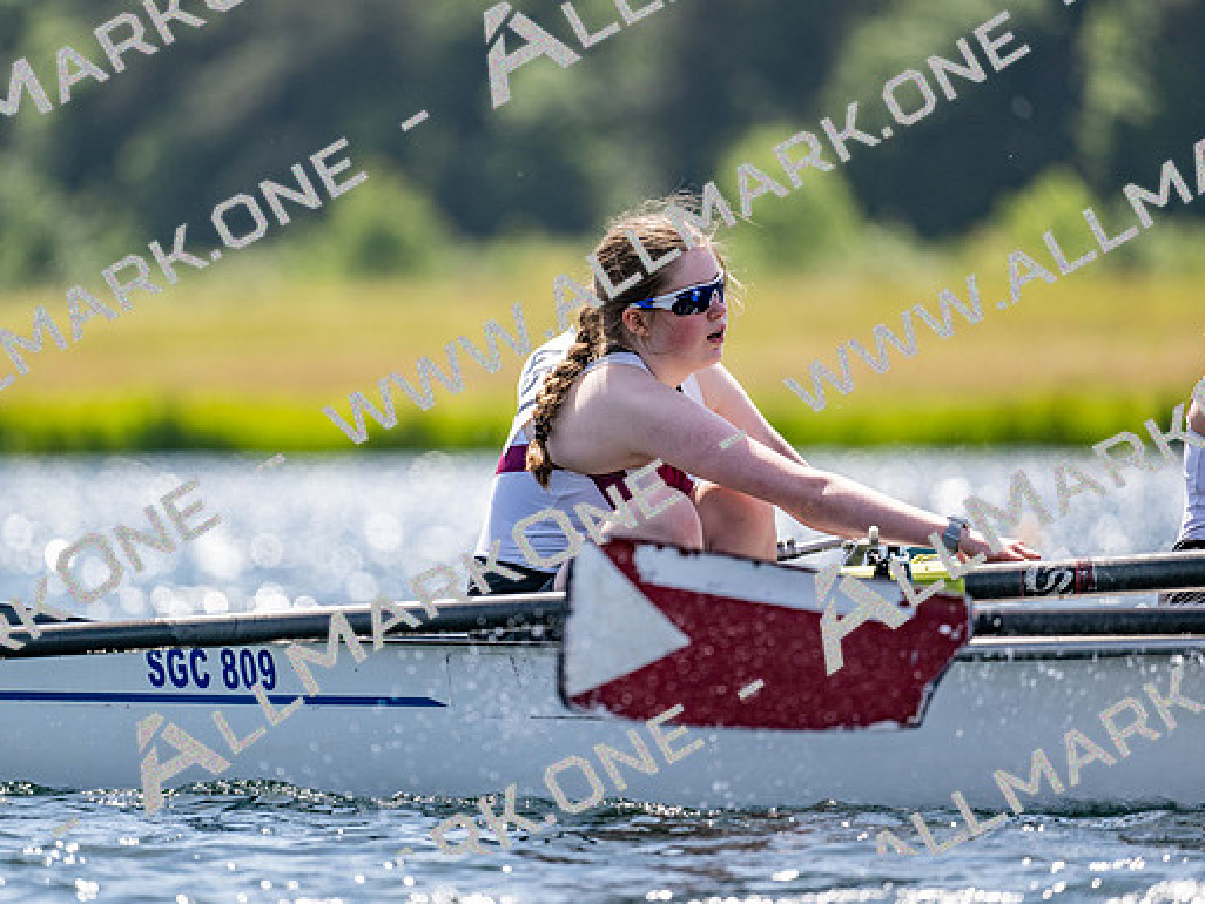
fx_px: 15146
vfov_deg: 3.4
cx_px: 613
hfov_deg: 4.6
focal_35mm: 435
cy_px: 452
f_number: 4.5
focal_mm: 400
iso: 280
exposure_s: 1/2500
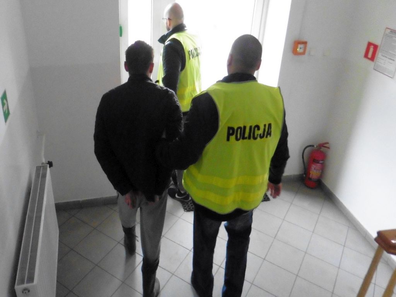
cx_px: 198
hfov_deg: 67.3
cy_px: 148
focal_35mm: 26
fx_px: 297
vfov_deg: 53.1
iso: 1600
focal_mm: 4.3
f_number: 3.3
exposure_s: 1/80
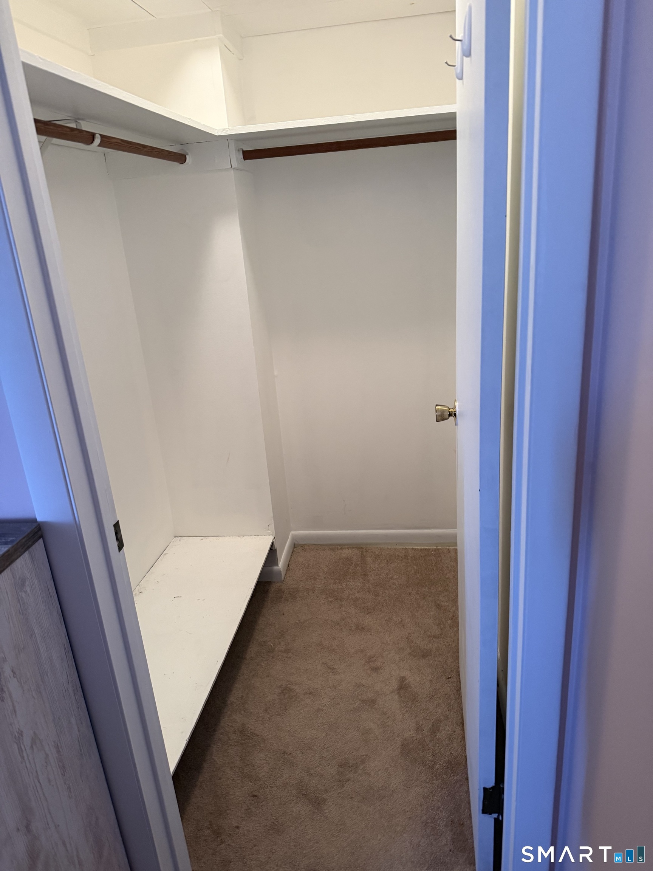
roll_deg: +3.2
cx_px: 326
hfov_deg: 56.8
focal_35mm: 24
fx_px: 604
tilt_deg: -18.4
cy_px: 436
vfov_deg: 71.6
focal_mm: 6.76
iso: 400
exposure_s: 1/60
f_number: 1.78
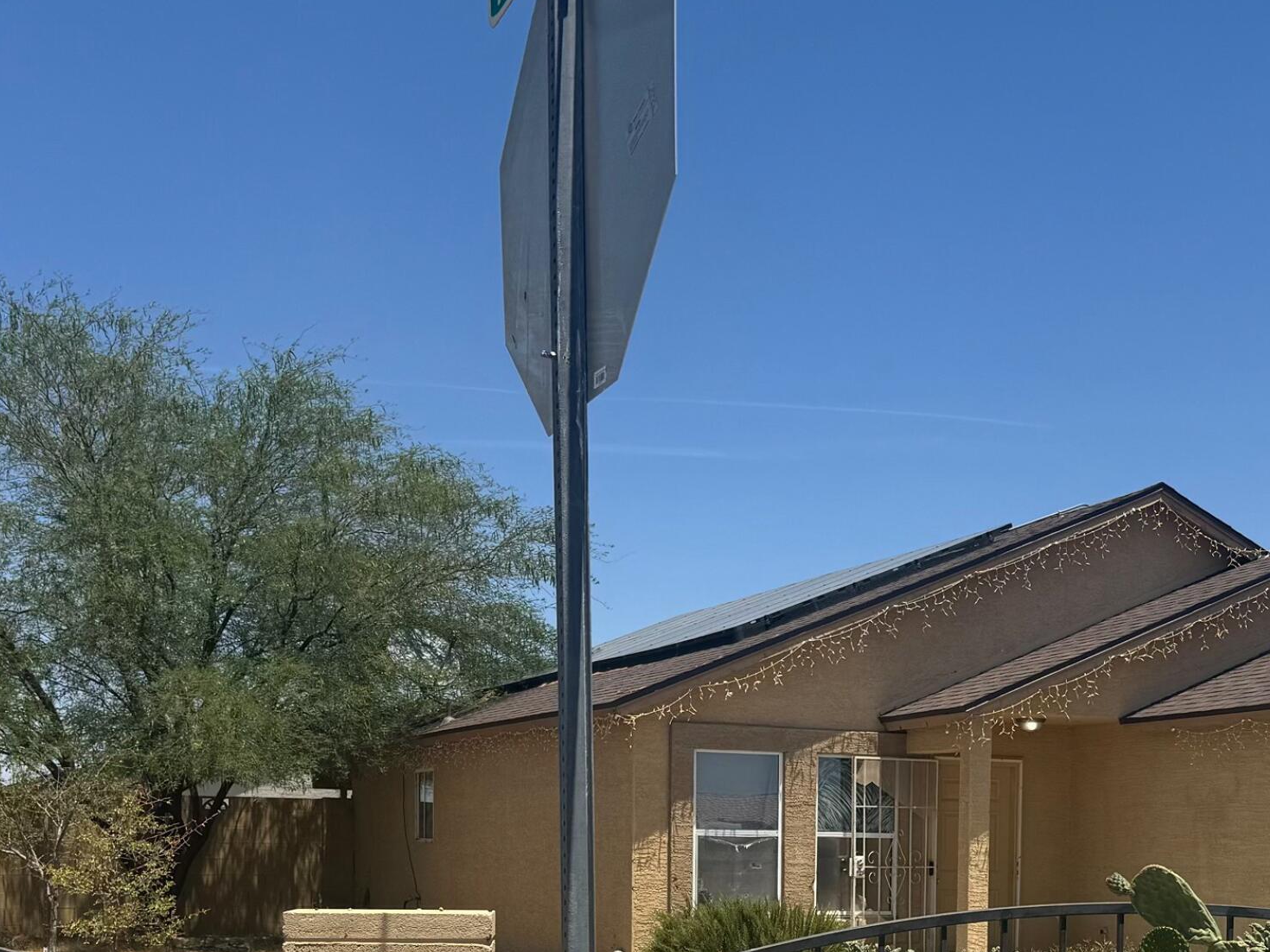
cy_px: 910
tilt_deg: -4.4
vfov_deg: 28.2
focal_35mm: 49
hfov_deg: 38.4
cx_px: 852
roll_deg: -1.1
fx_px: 1798
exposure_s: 1/6410
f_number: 1.78
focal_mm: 6.76
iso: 80
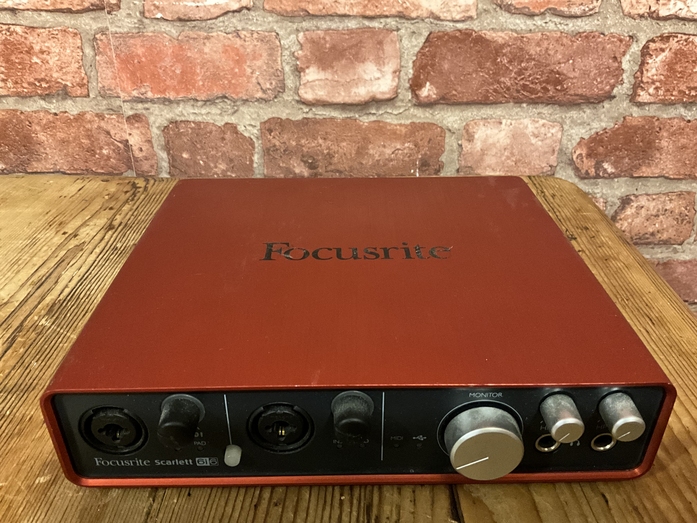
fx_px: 584
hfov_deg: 61.7
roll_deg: -2.4
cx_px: 348
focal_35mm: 29
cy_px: 262
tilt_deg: -29.0
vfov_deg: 48.2
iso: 500
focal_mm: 3
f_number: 1.8
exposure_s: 1/30
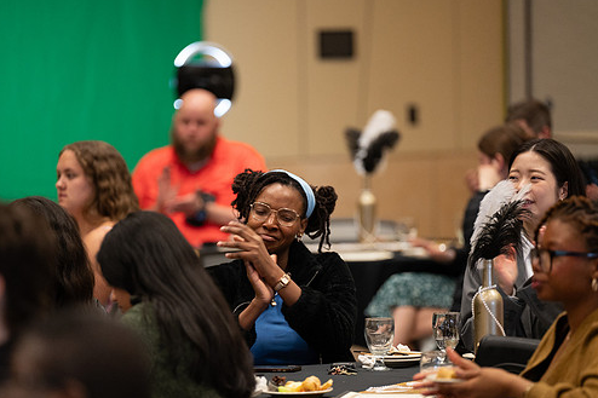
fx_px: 3902
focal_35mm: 235
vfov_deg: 5.8
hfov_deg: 8.8
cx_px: 270
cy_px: 229
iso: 3200
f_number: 2.8
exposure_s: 1/100
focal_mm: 200
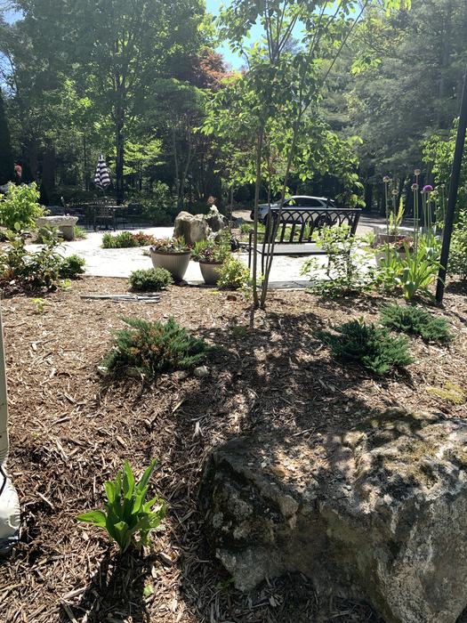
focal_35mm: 26
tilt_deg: -11.0
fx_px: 468
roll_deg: -1.5
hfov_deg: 53.1
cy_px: 312
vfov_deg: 67.3
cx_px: 234
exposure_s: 1/1043
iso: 25
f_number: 1.8
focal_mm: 4.25
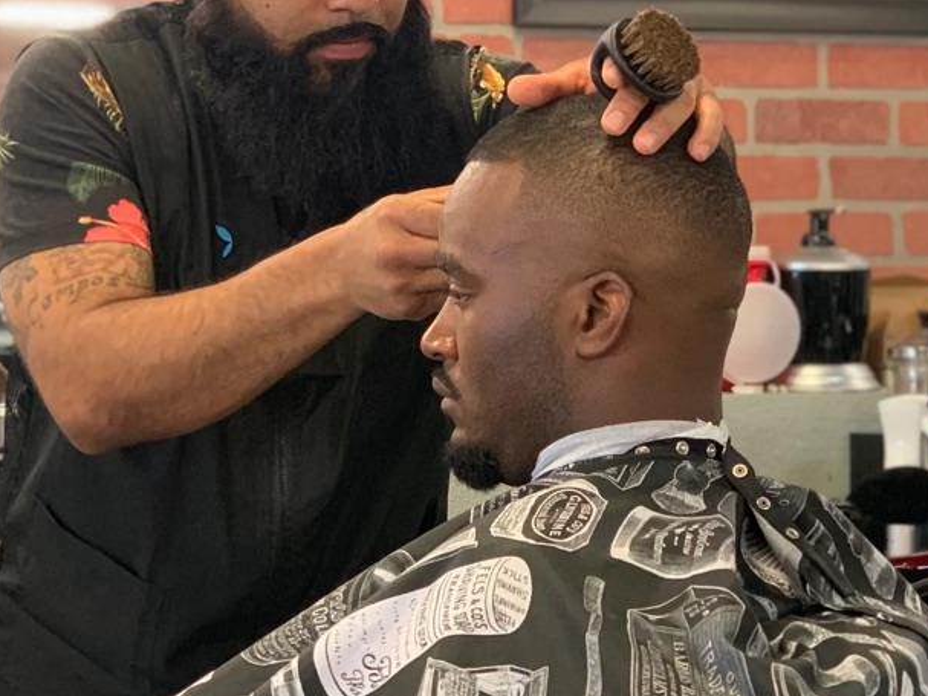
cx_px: 527
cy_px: 141
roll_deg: +0.2
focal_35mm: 120
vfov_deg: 12.3
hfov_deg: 16.4
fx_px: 3216
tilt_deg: +2.6
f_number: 2.4
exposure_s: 1/60
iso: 250
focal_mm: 6
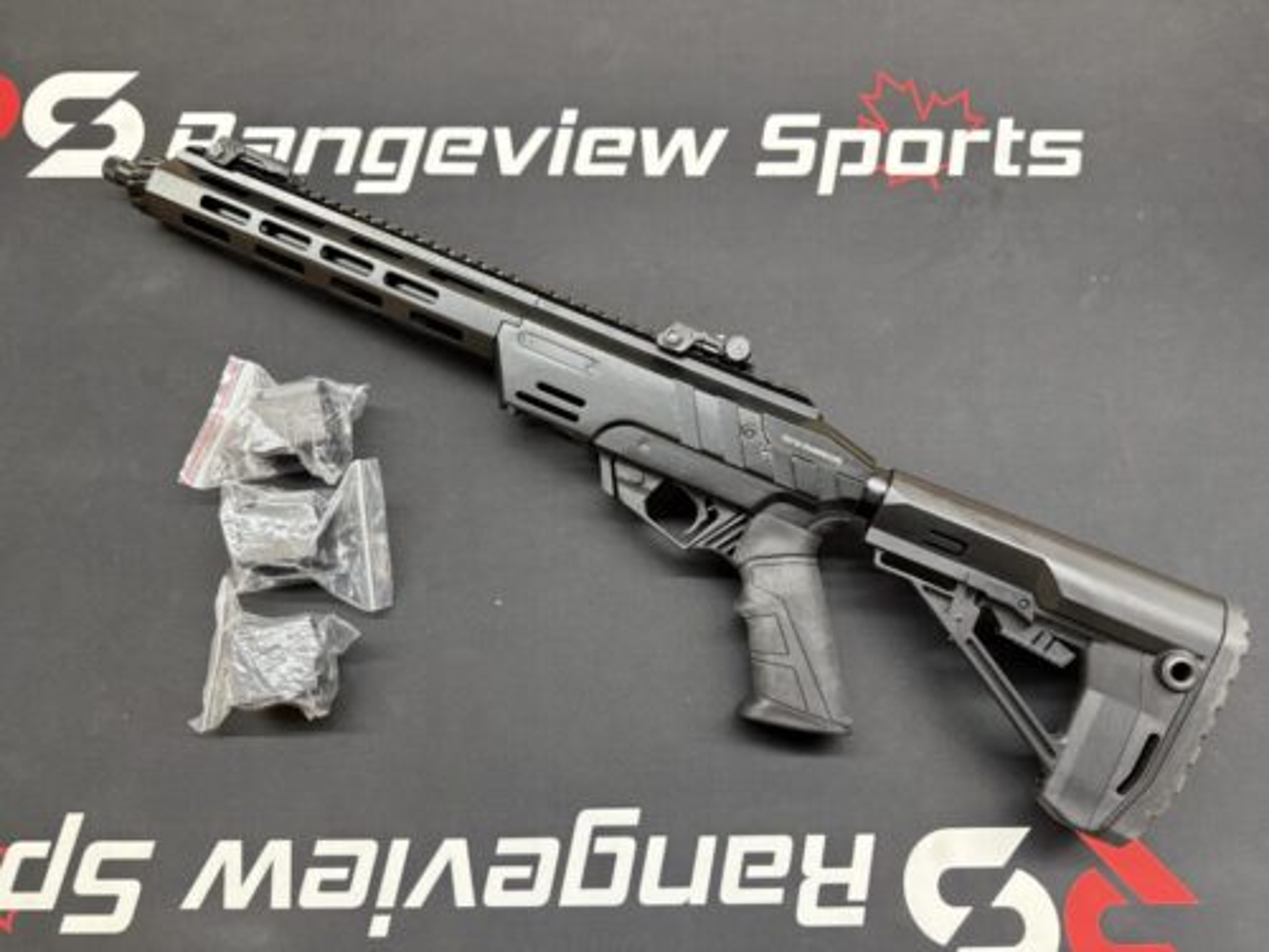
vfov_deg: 56.8
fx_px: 880
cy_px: 476
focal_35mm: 24
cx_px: 634
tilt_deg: -74.9
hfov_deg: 71.6
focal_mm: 6.76
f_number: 1.78
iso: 500
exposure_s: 1/60
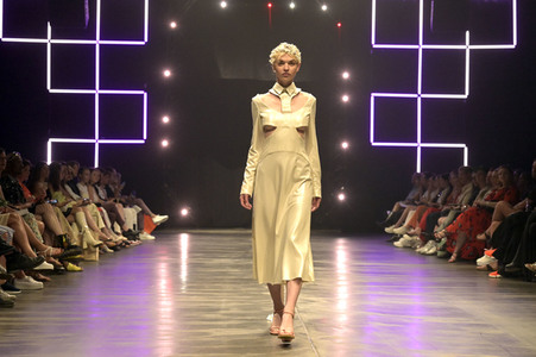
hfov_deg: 26.0
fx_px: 1160
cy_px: 178
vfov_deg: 17.5
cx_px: 268
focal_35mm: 78
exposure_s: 1/640
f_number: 5.6
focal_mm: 78
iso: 8000
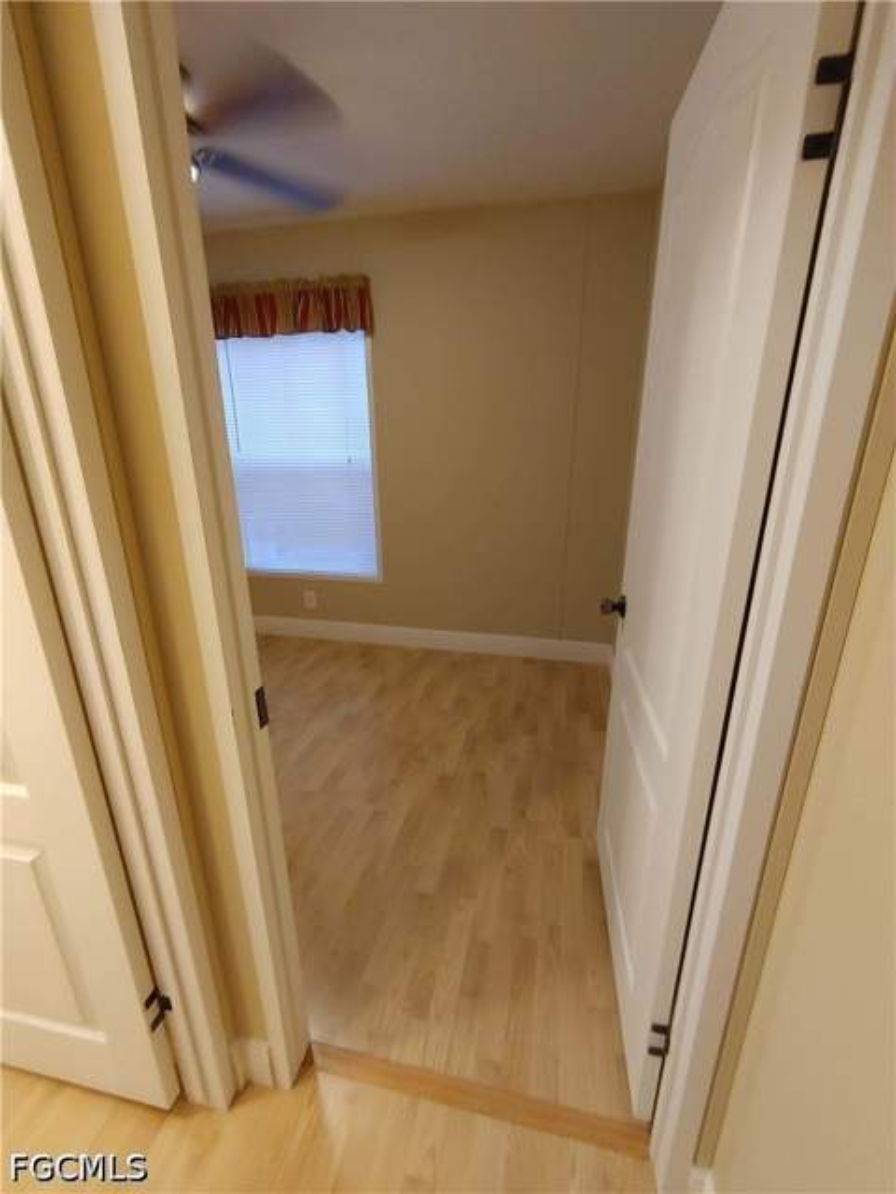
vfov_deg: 102.1
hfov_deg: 85.7
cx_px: 448
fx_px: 483
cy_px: 597
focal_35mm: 14
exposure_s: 1/17
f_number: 2.4
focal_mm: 1.75
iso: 500
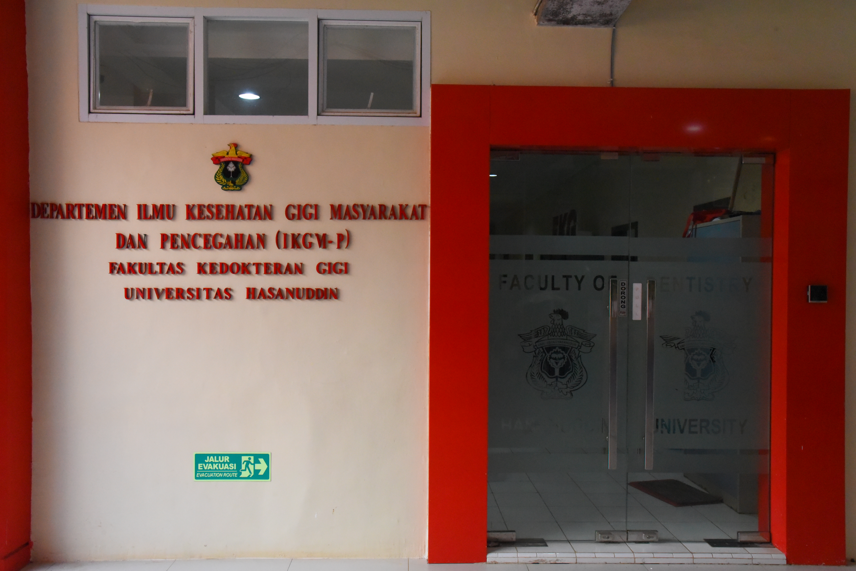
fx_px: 761
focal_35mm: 32
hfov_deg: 58.7
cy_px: 286
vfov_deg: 41.1
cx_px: 428
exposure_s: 1/800
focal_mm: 32
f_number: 10
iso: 8000
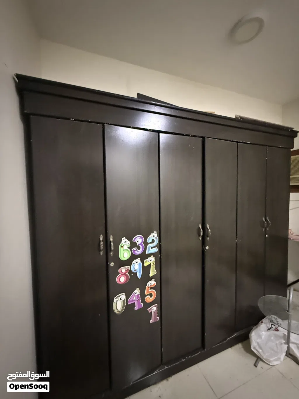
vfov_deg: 102.1
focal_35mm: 14
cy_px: 200
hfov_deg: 85.7
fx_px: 161
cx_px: 150
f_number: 2.2
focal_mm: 2.22
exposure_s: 1/38
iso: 1600
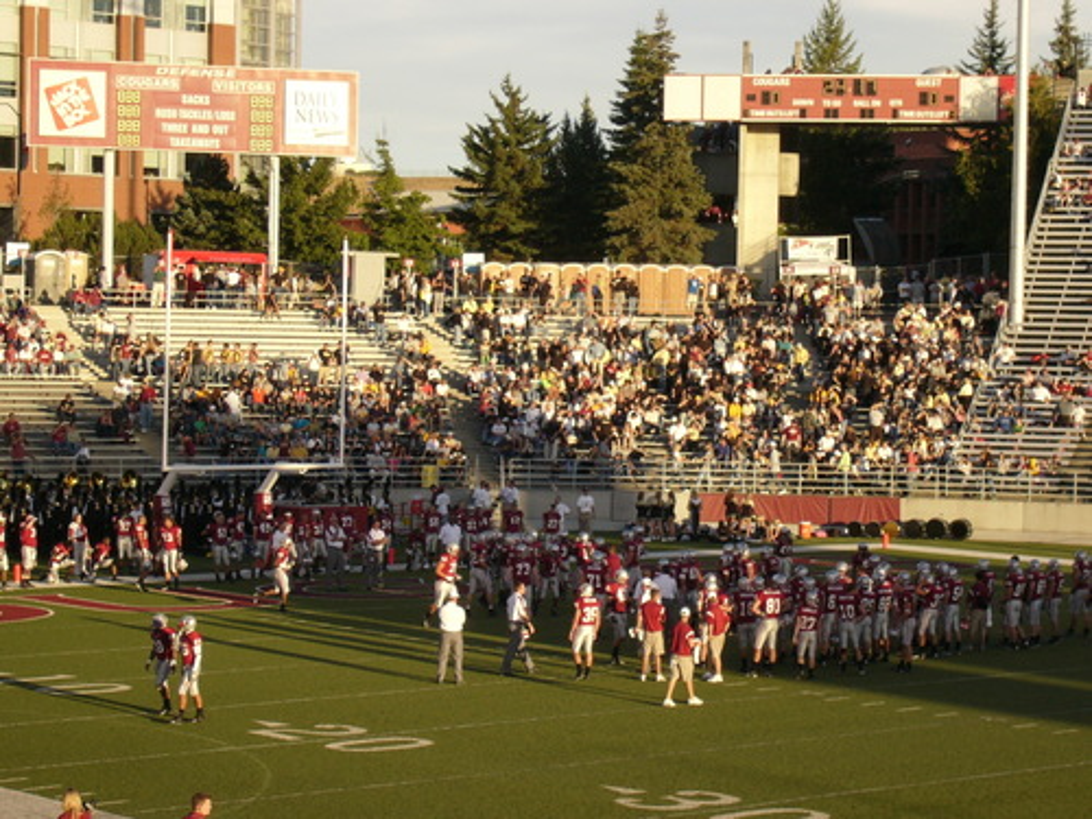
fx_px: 3155
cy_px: 410
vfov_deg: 14.8
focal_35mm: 100
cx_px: 546
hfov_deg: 19.6
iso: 100
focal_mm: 16.6
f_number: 4.8
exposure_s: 1/250
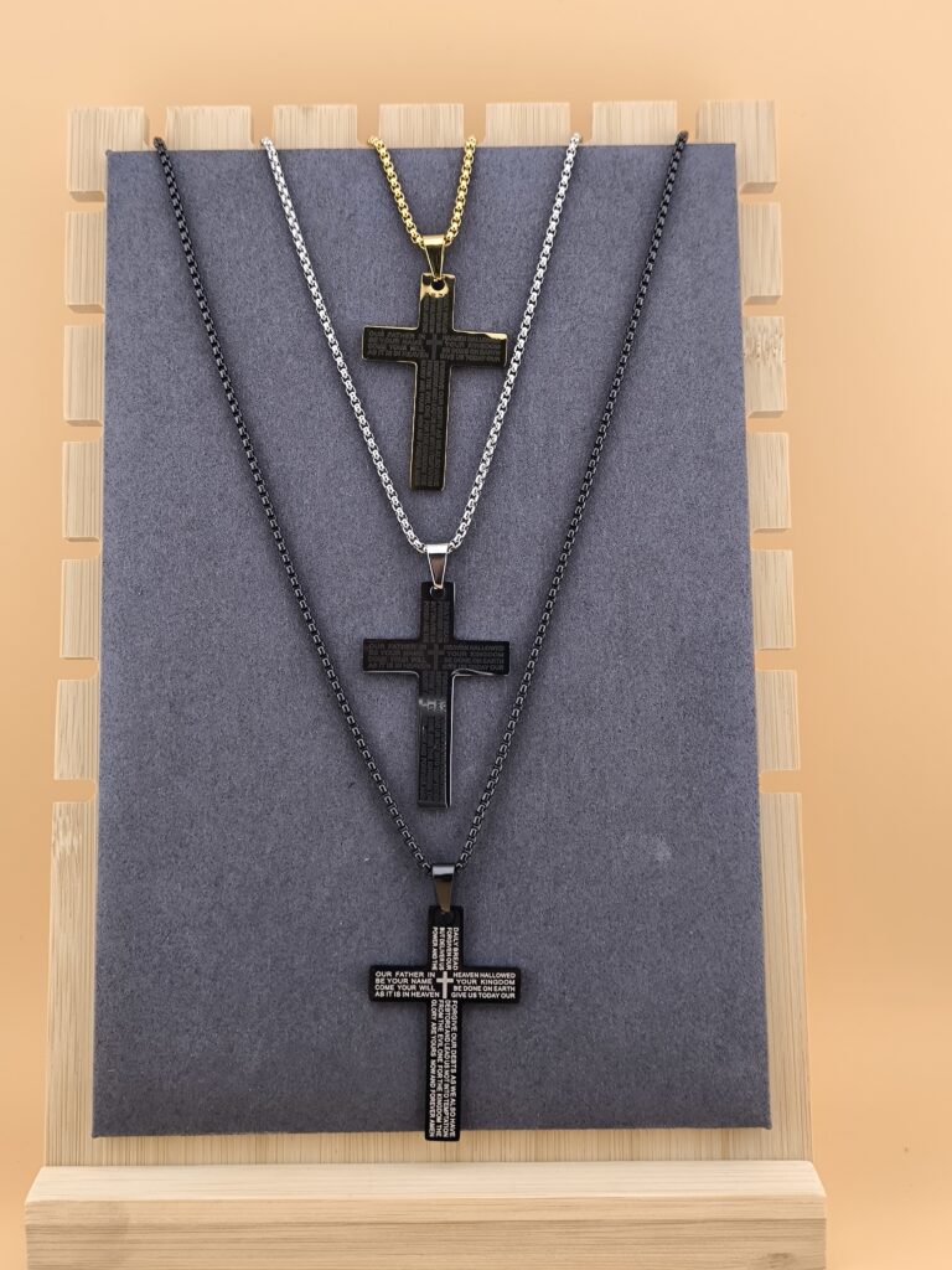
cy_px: 635
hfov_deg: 32.2
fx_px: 1650
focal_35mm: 45
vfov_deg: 42.1
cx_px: 476
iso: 50
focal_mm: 6.92
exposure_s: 1/517
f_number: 1.9
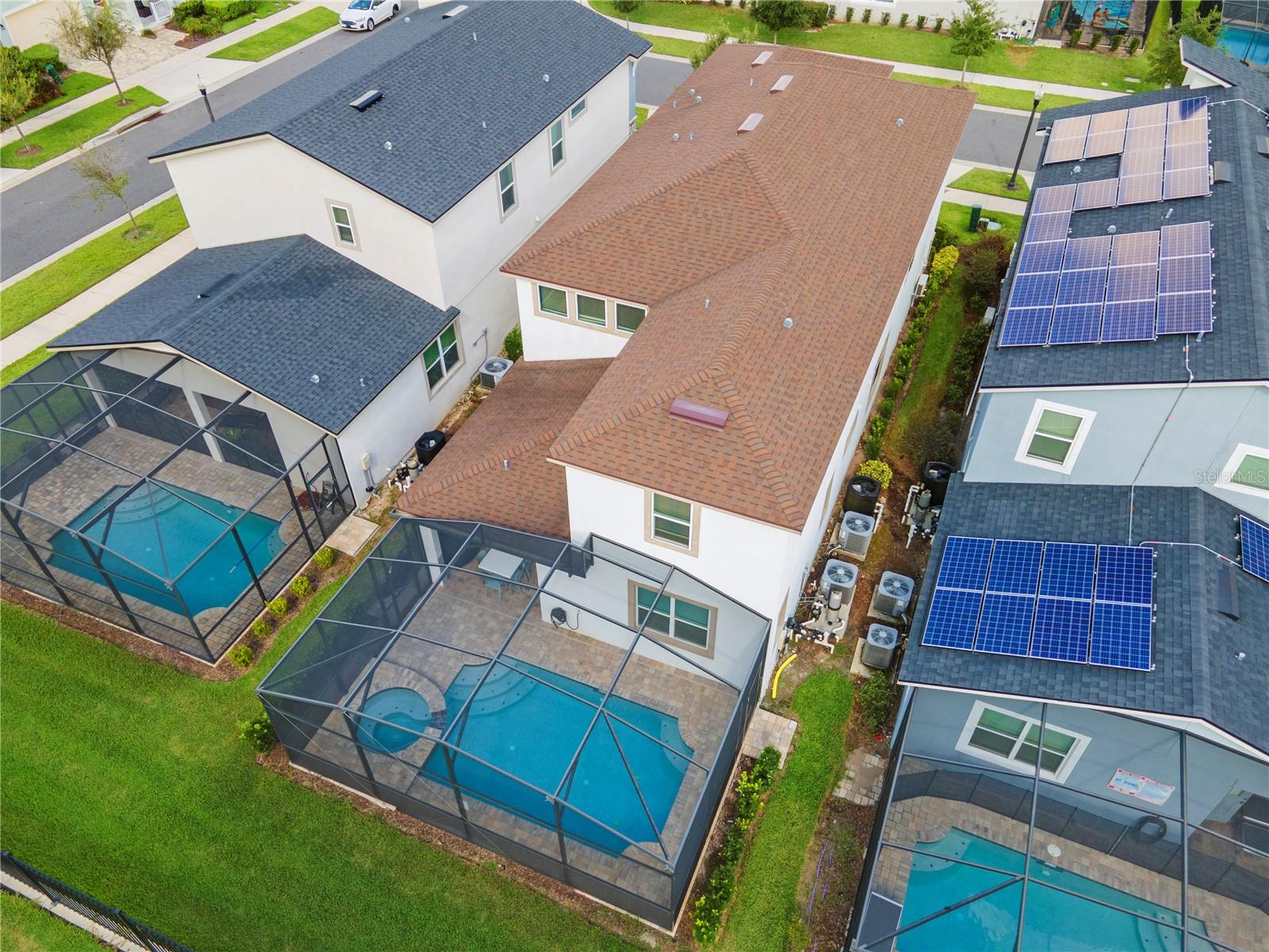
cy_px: 476
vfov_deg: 56.8
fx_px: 880
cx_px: 634
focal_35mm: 24
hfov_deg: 71.6
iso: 100
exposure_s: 1/240
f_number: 2.8
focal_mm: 4.5
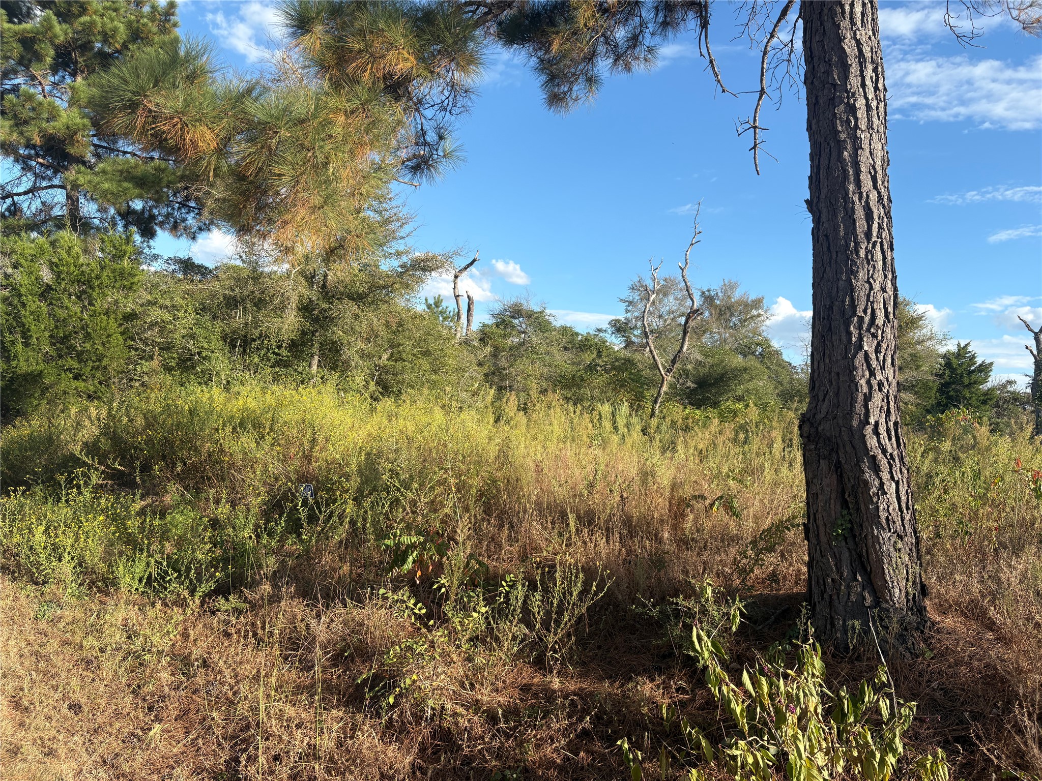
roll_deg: -4.2
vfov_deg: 53.1
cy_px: 390
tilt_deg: +2.2
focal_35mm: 26
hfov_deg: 67.3
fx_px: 783
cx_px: 521
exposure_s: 1/1626
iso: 50
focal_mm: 5.96
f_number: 1.6
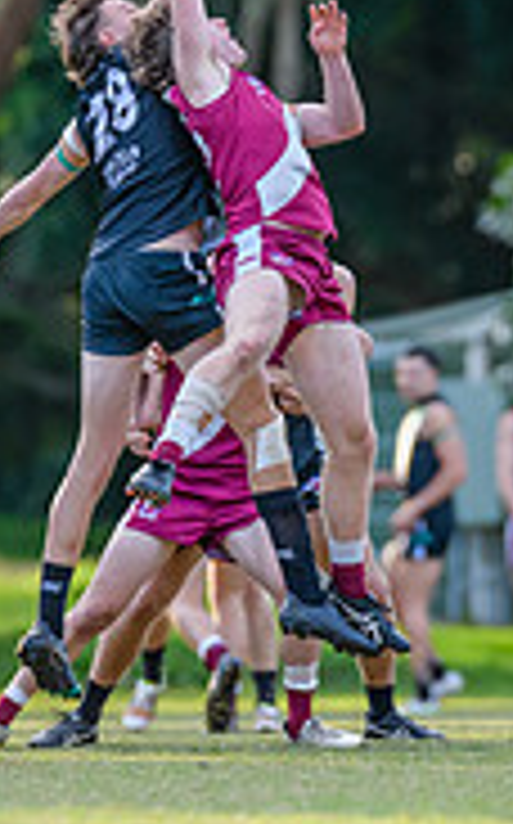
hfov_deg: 1.5
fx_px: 19642
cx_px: 236
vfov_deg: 2.4
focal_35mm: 876
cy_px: 238
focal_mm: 250
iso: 2000
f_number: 2.8
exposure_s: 1/2500
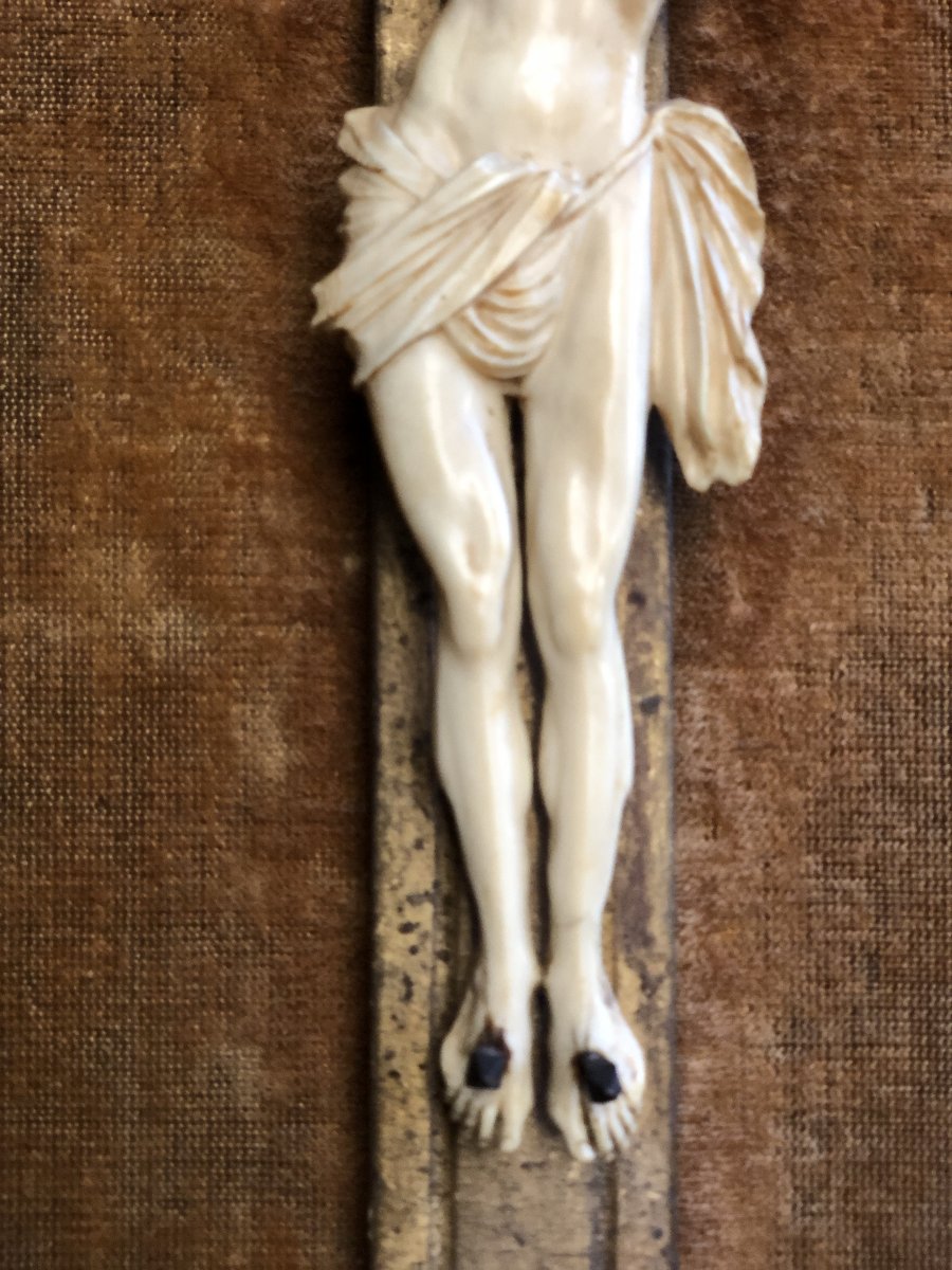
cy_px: 635
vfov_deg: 36.8
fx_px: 1907
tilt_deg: -5.0
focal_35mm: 52
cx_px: 476
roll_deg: +1.7
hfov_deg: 28.0
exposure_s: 1/24
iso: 125
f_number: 2.4
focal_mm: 6
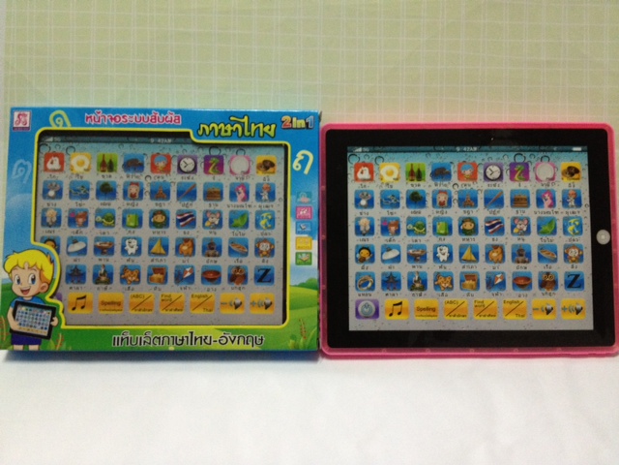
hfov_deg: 52.6
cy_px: 232
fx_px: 626
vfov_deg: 40.7
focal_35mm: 35
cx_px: 310
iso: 250
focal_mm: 4.28
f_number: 2.4
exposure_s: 1/20
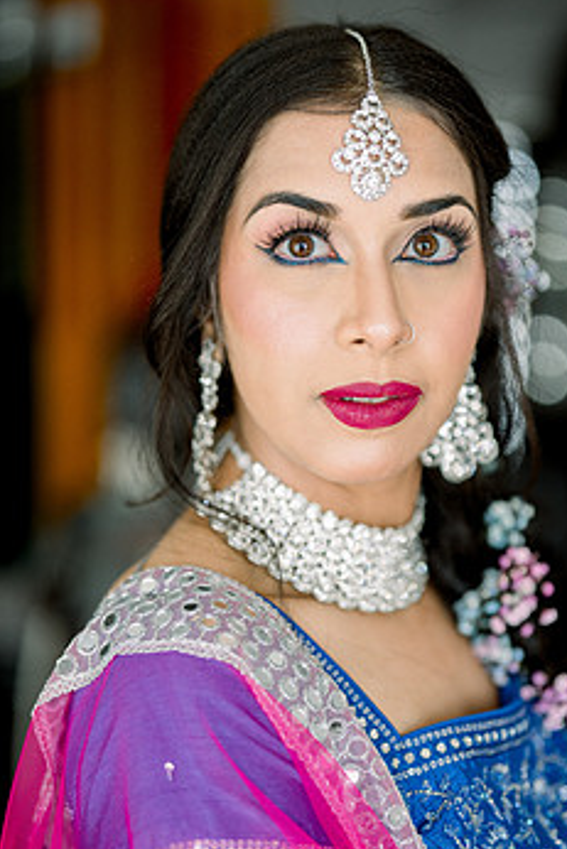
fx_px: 1534
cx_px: 341
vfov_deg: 30.9
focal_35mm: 65
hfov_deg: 20.9
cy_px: 444
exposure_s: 1/160
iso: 320
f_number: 1.4
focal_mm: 50
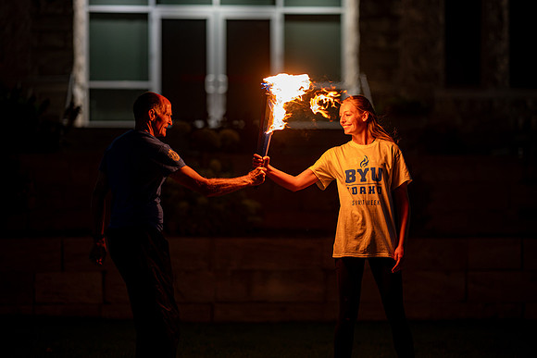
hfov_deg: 18.6
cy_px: 187
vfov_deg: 12.5
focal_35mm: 110
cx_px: 280
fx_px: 1637
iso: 1600
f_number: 1.4
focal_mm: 105
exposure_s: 1/320
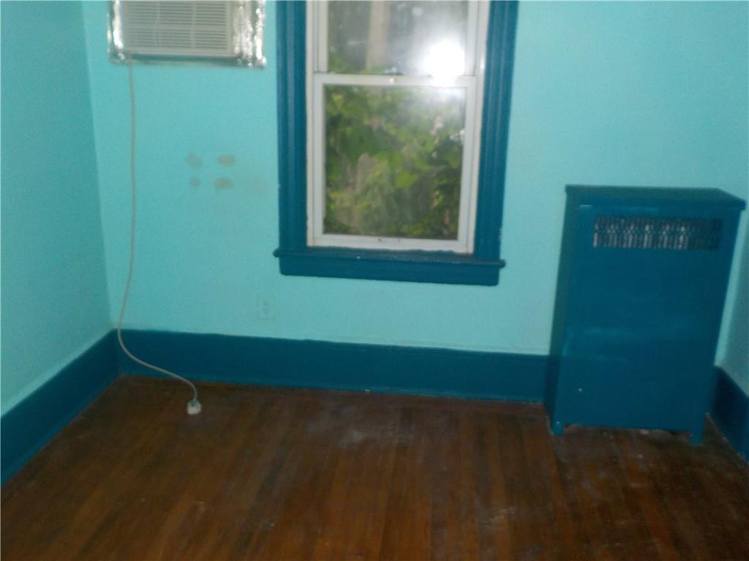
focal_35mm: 30
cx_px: 374
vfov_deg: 46.8
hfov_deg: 60.0
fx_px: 649
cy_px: 280
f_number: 3.3
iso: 200
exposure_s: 1/30
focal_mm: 4.1
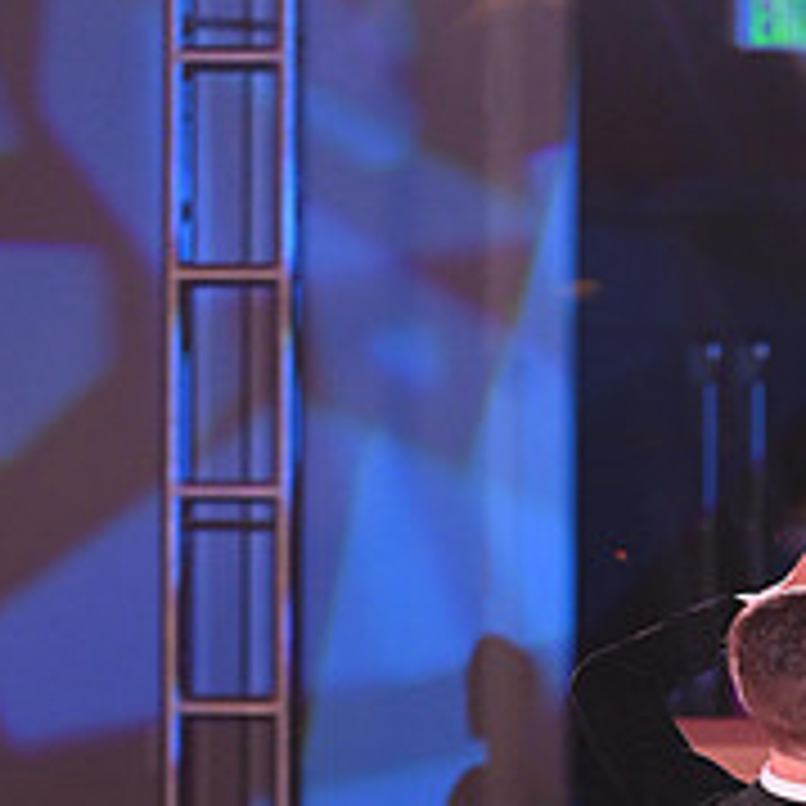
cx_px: 777
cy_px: 1297
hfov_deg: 5.3
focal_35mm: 330
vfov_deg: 5.3
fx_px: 8693
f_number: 4.5
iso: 2000
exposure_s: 1/200
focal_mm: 120
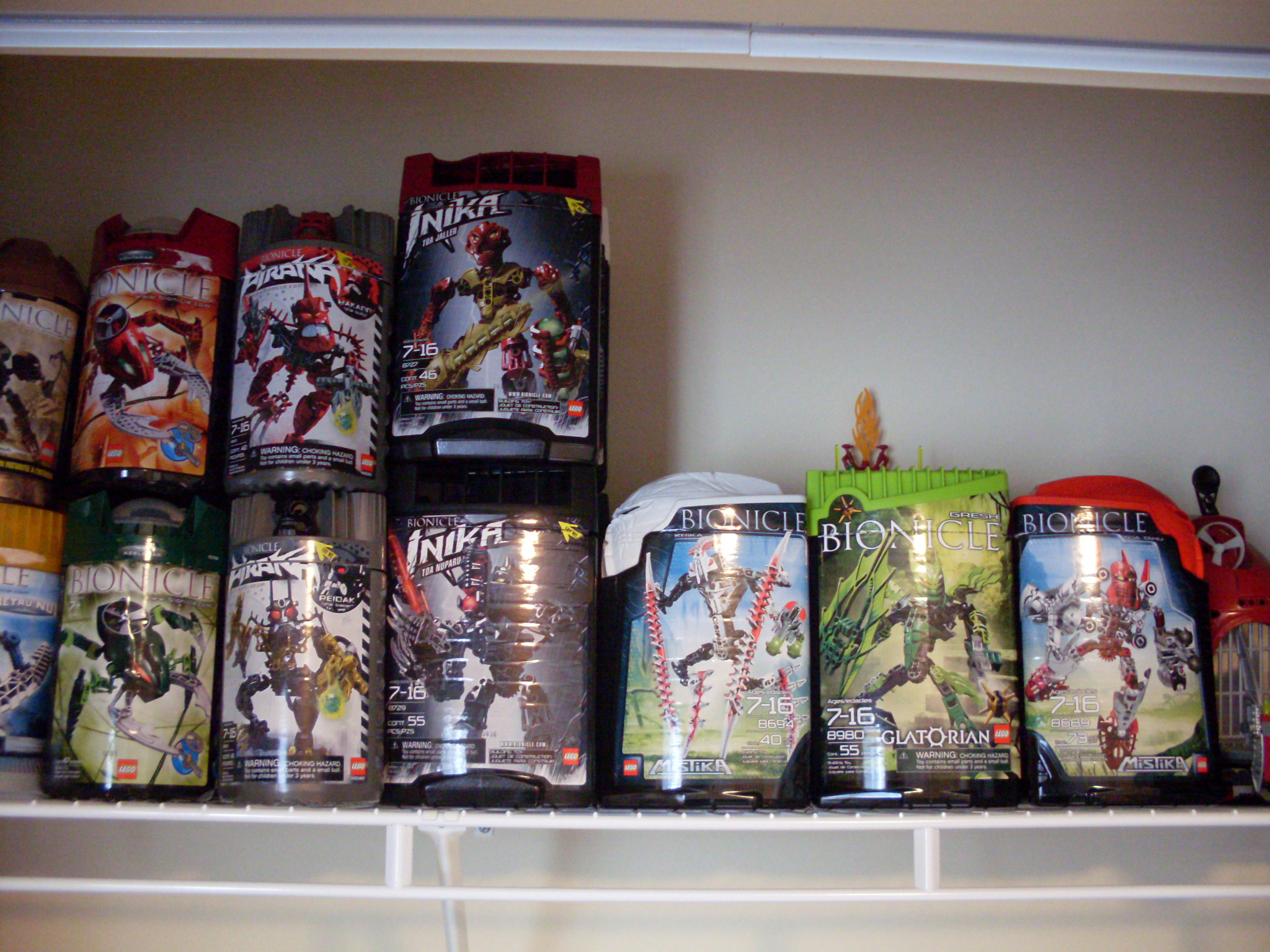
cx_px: 635
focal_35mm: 38
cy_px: 476
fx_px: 1394
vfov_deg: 37.7
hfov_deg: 49.0
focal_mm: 6.3
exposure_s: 1/10
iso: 200
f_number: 2.8
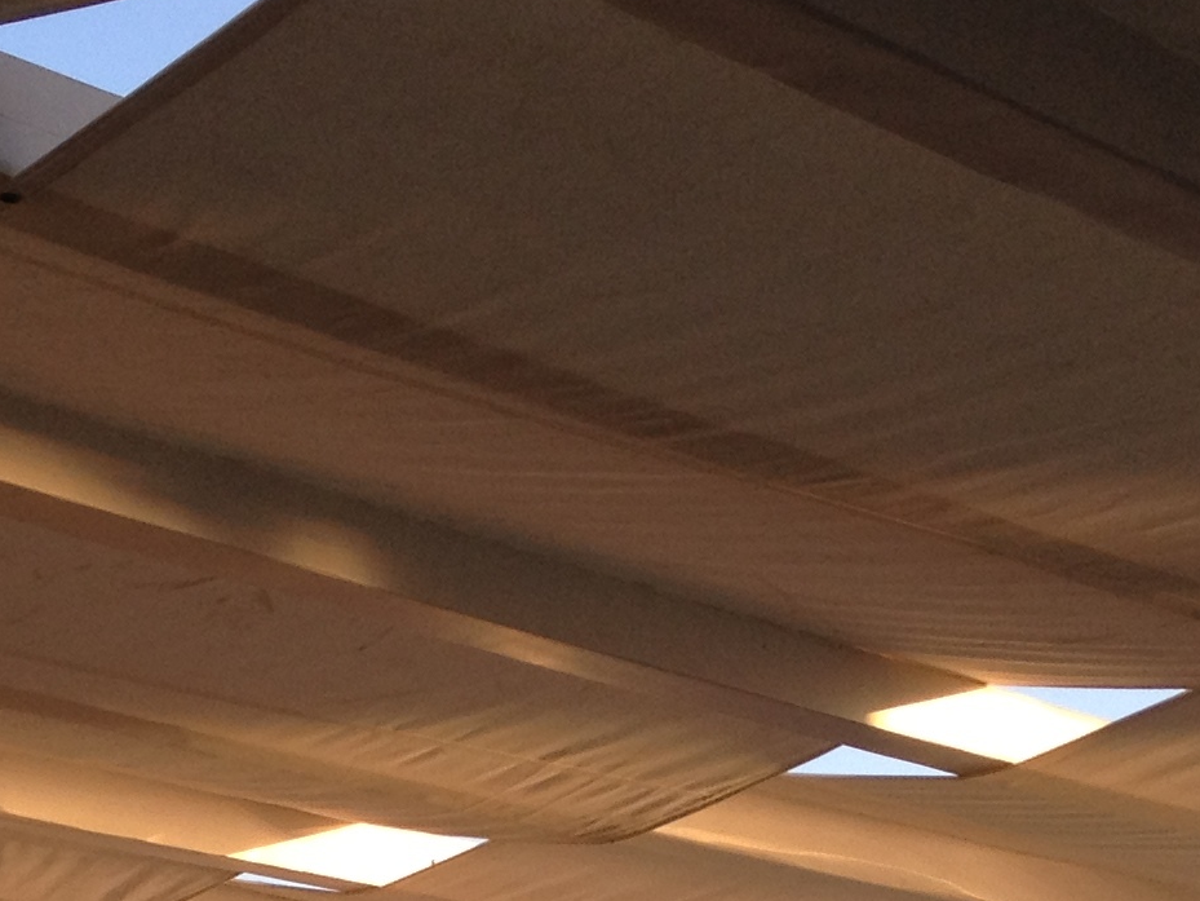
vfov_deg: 11.4
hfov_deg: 15.9
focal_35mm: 123
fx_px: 4264
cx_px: 284
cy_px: 1465
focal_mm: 4.28
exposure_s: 1/297
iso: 50
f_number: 2.4
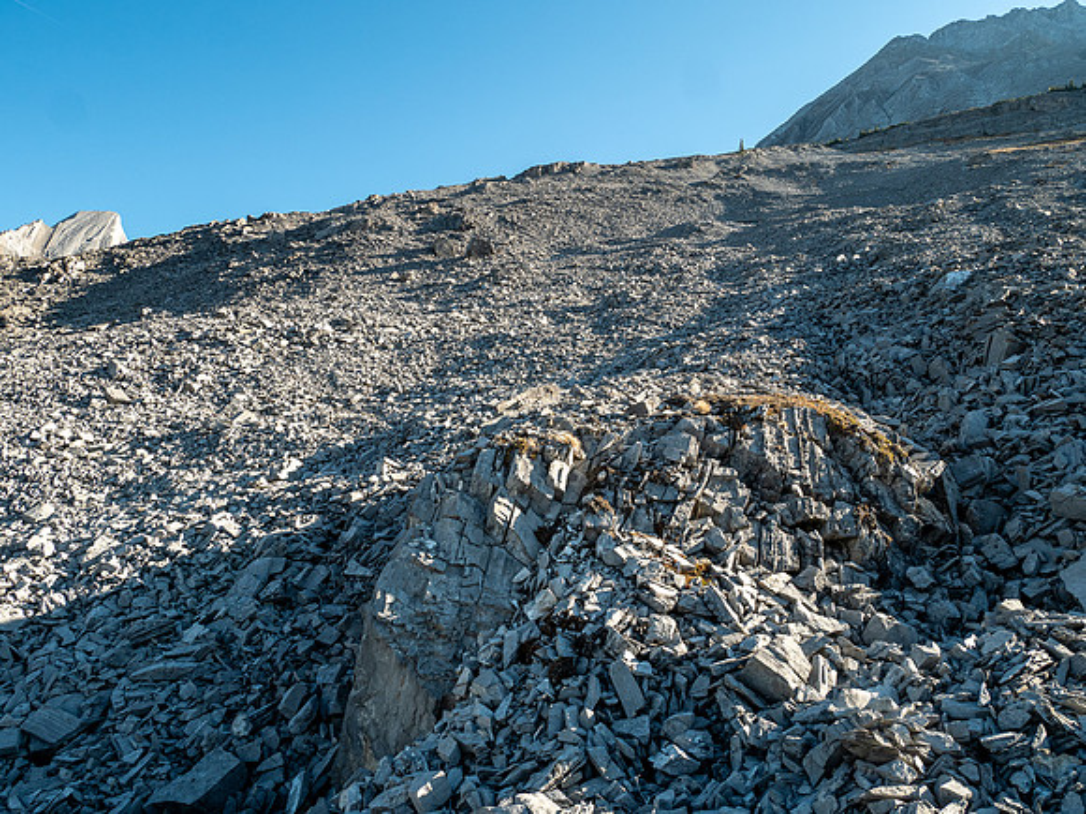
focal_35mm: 24
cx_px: 543
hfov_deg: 71.6
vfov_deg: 56.8
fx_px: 753
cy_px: 407
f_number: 8
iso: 200
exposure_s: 1/160
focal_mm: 12
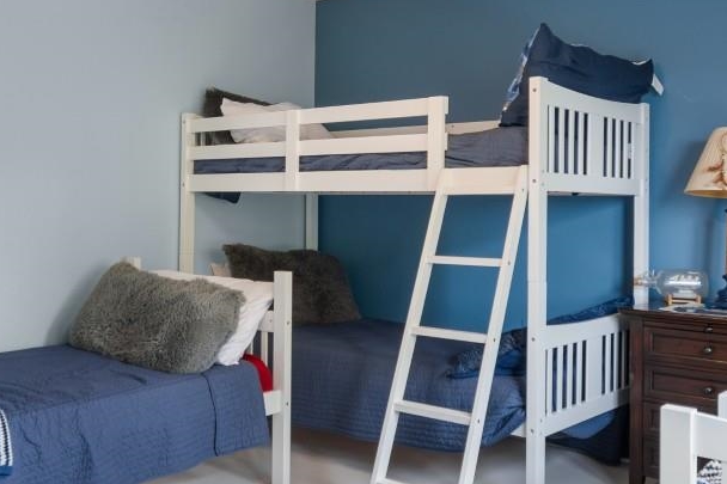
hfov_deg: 47.9
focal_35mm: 40
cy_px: 194
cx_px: 265
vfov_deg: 33.3
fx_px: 808
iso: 100
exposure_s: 1/30
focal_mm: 10
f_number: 4.5
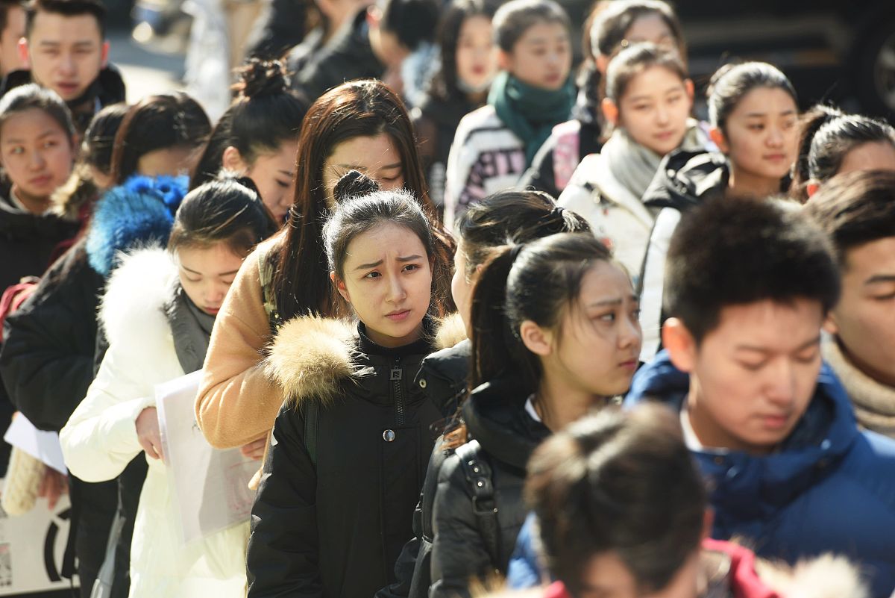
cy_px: 299
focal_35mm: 200
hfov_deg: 10.3
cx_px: 448
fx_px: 4974
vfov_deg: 6.9
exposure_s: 1/250
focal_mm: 200
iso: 100
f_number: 5.6
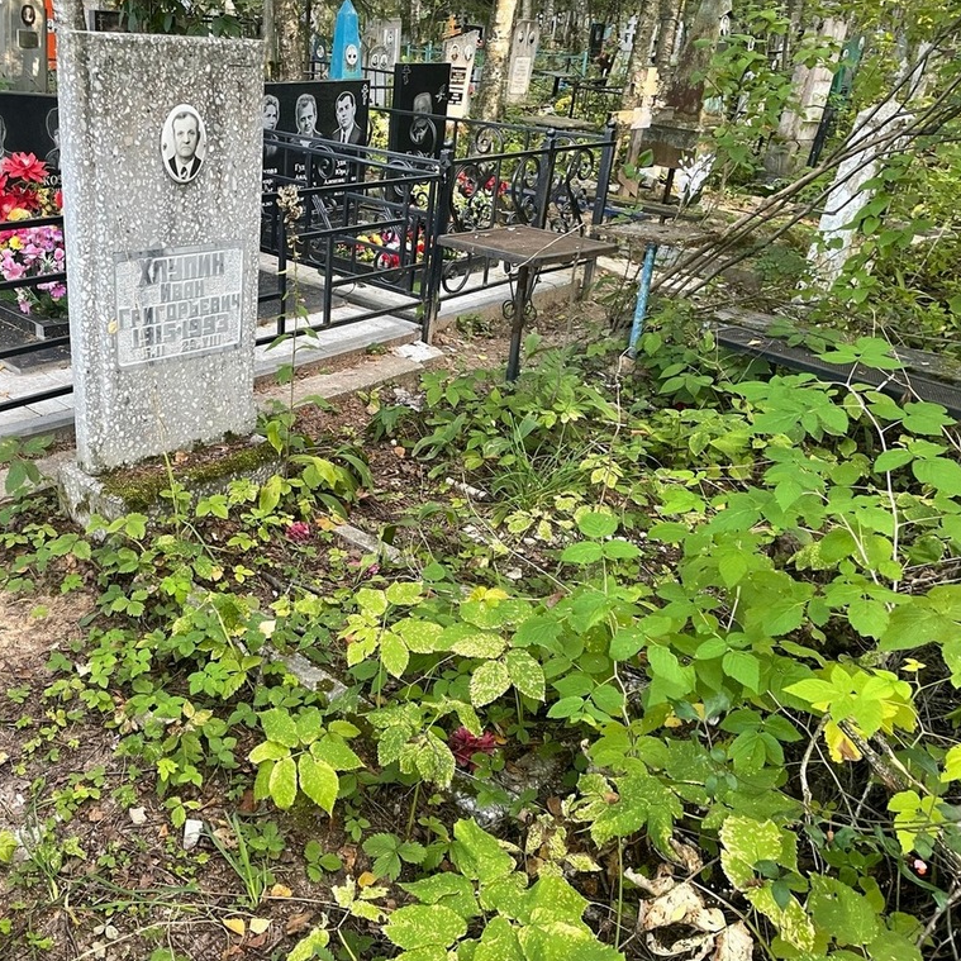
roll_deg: -2.4
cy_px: 476
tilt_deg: -16.7
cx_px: 333
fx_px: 974
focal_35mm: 31
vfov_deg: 52.5
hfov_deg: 51.7
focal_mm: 4.2
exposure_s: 1/94
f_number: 1.6
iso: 125
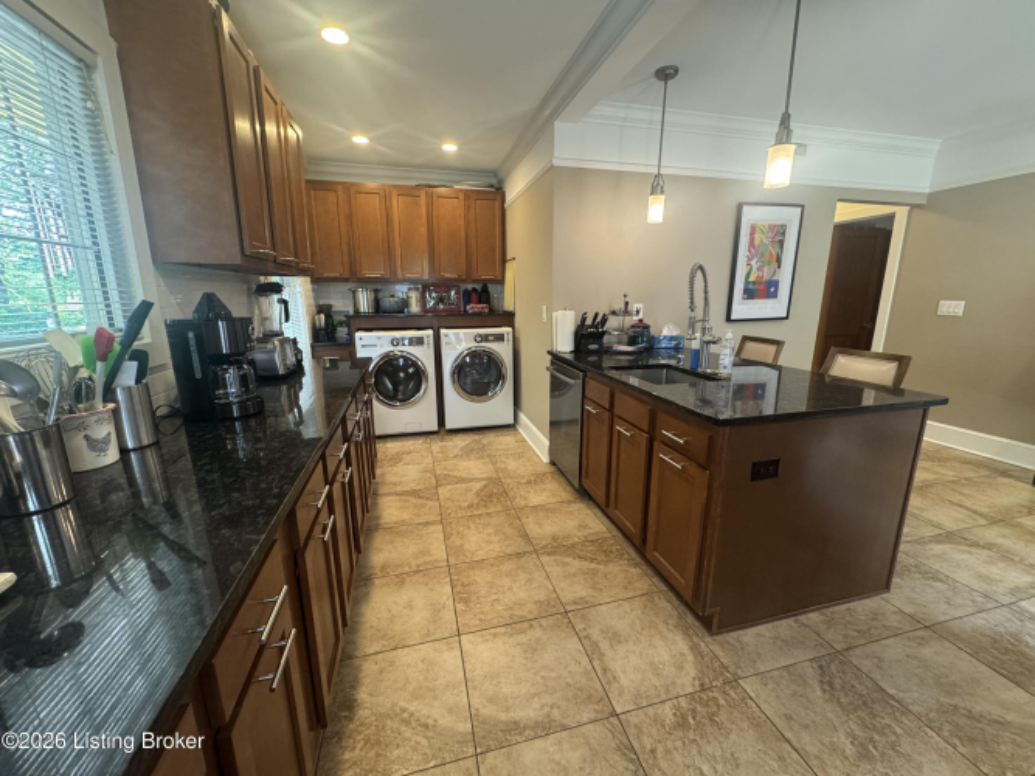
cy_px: 388
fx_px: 419
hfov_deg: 102.1
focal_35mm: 14
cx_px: 518
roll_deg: -0.2
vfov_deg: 85.7
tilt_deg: -13.1
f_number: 2.2
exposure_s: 1/60
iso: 400
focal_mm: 2.22
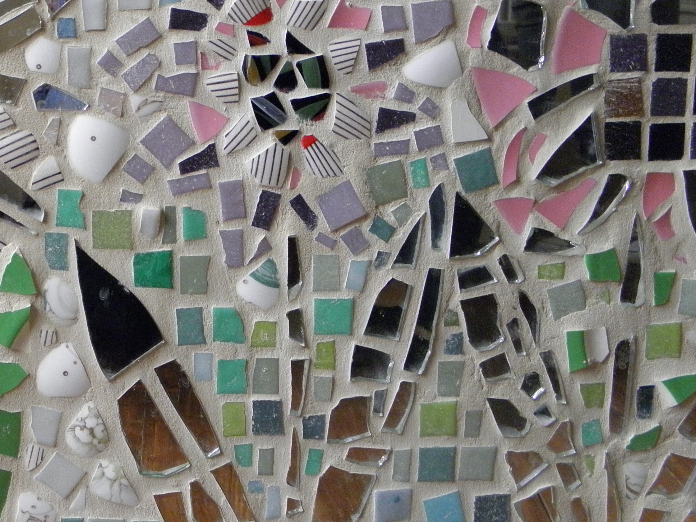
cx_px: 124
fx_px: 945
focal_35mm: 47
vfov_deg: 30.9
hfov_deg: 38.7
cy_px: 249
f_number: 3.5
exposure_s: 1/30
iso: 250
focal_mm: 5
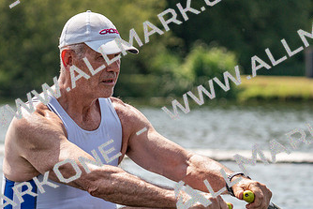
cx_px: 94
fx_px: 3018
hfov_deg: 5.9
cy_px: 136
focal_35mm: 347
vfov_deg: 4.0
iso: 250
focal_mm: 200
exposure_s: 1/1600
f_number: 5.6
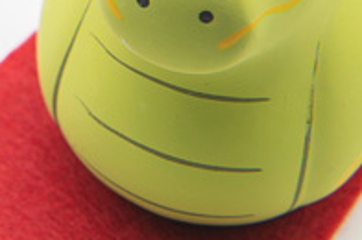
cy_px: -104
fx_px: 1636
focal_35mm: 163
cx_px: -90
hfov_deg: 12.3
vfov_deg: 8.2
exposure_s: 1/20
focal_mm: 50
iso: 100
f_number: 10
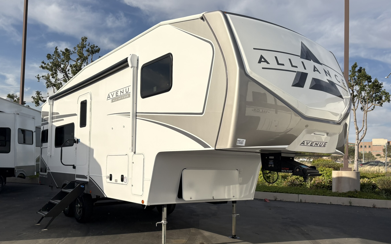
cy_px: 143
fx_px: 341
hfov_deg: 59.5
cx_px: 172
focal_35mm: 32
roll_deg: -1.1
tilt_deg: +3.8
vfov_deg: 39.3
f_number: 1.6
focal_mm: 5.96
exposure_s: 1/6993
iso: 50
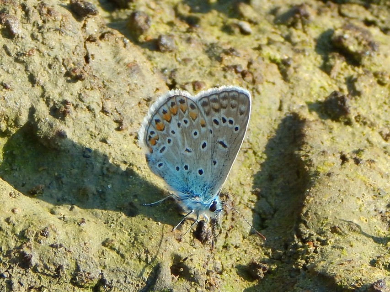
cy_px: 146
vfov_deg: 8.2
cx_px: 195
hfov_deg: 10.9
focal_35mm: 182
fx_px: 2051
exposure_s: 1/320
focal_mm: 32.8
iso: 125
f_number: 5.3
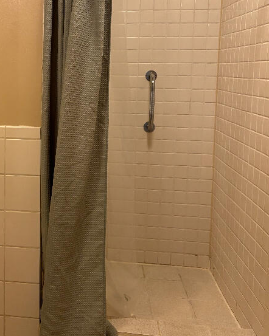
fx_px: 468
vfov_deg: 39.2
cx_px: 26
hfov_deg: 30.6
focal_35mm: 47
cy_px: 116
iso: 200
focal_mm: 5.96
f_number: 1.6
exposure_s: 1/60
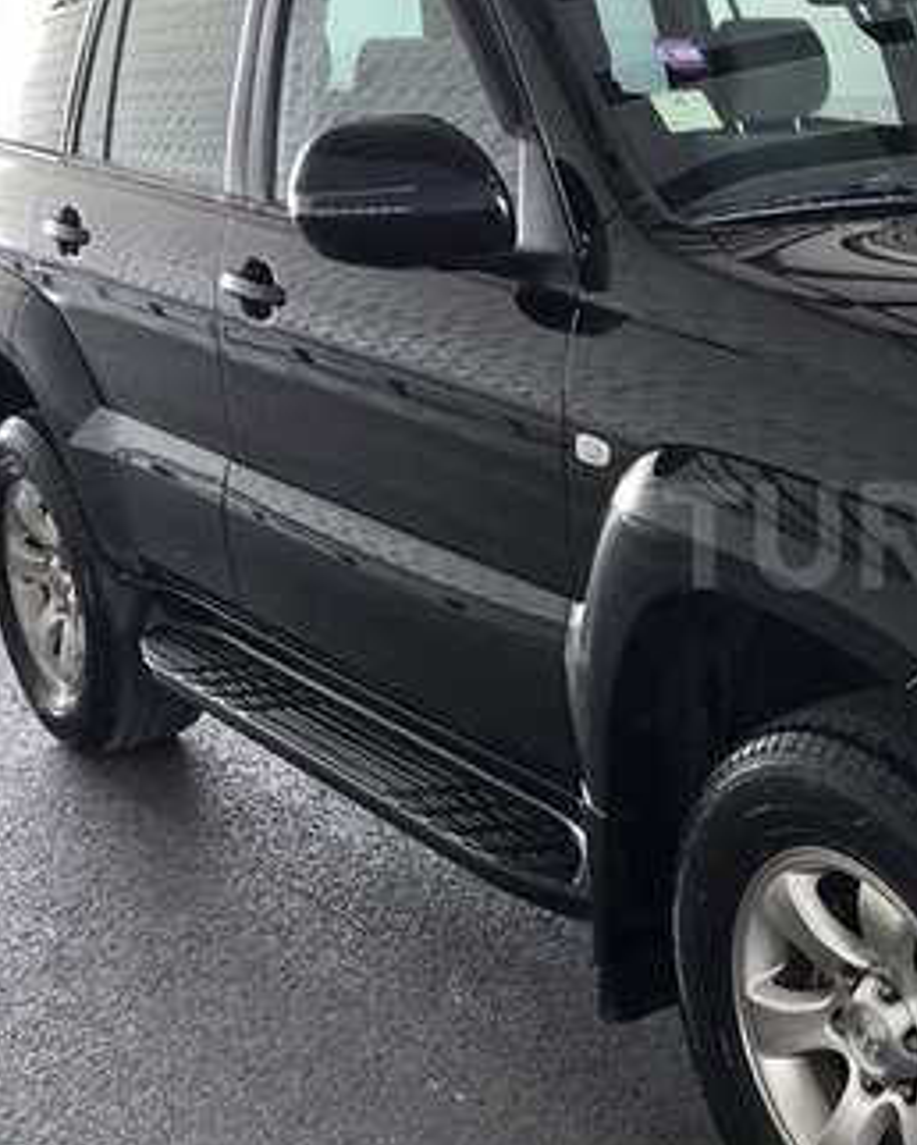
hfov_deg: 25.1
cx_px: 1027
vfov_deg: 33.5
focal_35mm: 56
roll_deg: +1.7
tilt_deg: -11.4
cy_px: 535
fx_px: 1898
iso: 32
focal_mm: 3.99
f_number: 1.8
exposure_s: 1/100
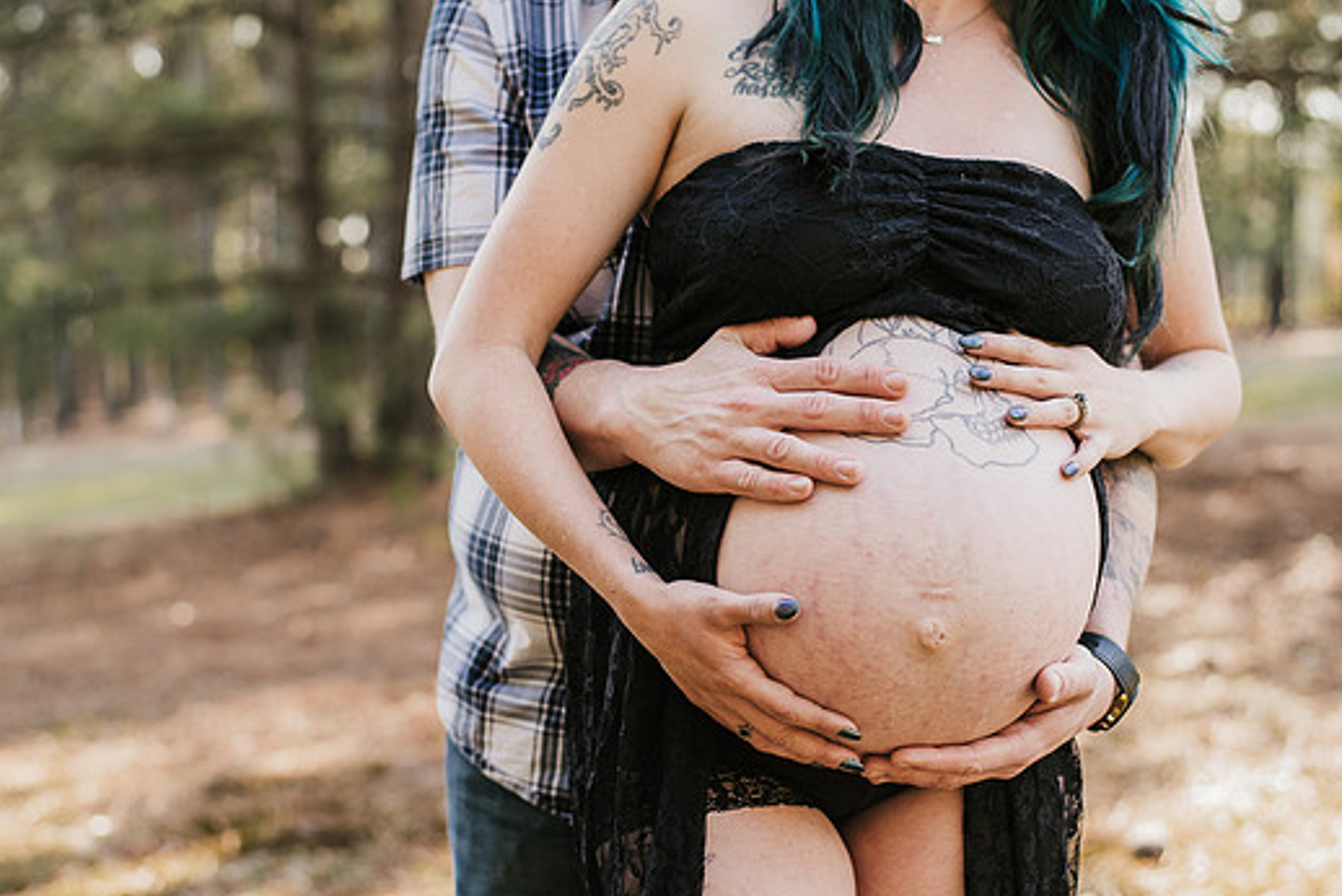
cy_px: 480
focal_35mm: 56
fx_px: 2089
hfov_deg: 35.6
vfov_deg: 24.2
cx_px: 637
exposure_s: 1/125
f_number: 2.8
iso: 100
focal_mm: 50
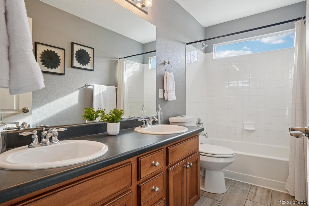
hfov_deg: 85.4
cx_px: 154
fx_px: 167
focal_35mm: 20
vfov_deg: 63.2
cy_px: 103
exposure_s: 1/30
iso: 400
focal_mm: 13
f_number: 8
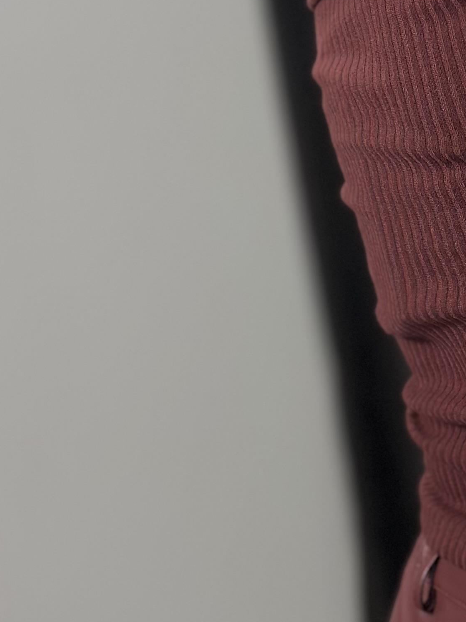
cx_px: 624
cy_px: 346
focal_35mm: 129
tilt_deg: -33.5
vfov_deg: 15.3
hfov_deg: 11.2
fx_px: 2315
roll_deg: +12.4
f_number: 1.78
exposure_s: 1/100
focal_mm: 6.86
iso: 160
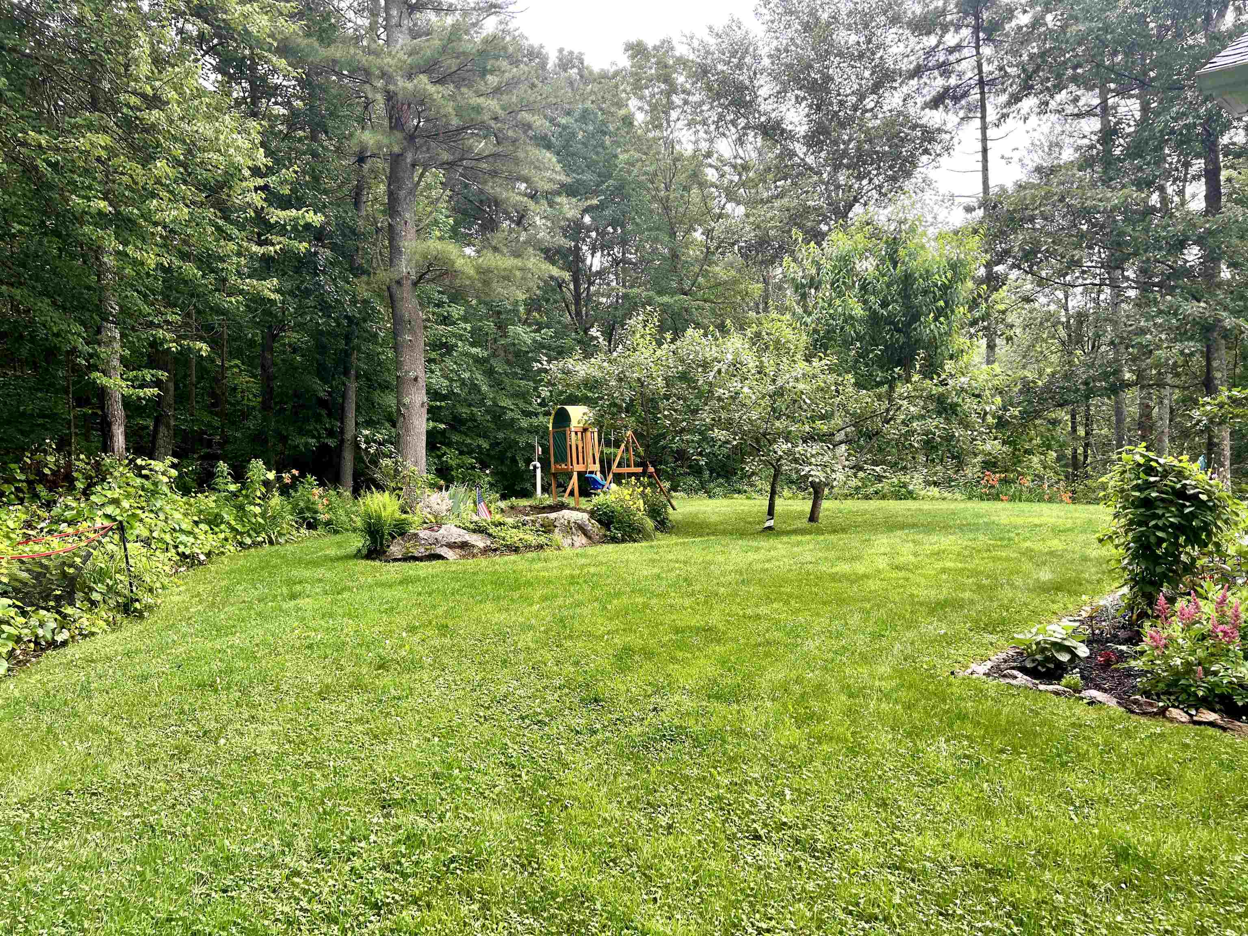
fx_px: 937
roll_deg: +1.7
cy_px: 468
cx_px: 624
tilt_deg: -0.8
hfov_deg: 67.3
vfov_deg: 53.1
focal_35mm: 26
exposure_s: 1/212
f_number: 1.5
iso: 50
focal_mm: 5.7
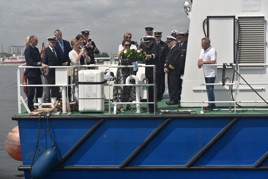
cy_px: 90
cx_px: 134
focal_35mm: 92
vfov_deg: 14.9
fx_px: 685
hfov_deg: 22.1
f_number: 7.1
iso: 320
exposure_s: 1/2500
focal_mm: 92
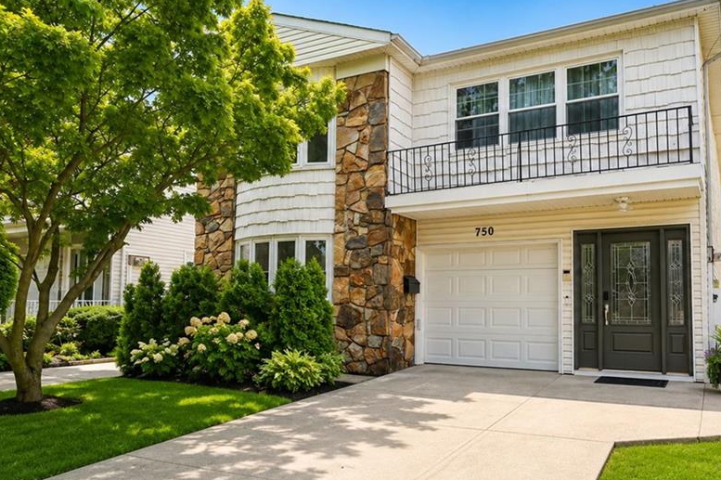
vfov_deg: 43.9
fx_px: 594
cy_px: 267
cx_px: 369
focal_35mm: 30
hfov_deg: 62.5
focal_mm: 22.5
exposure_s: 1/250
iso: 100
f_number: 5
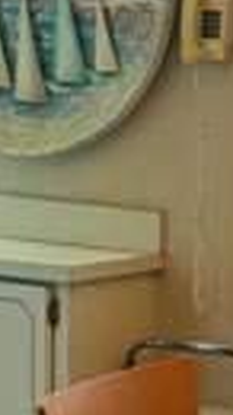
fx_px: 1529
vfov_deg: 15.4
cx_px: 683
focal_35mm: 139
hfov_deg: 7.7
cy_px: 268
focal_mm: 5.96
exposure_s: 1/60
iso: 250
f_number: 1.6
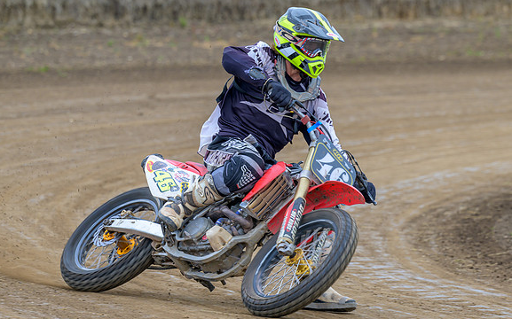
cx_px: 284
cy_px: 168
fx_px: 4059
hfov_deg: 7.2
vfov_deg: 4.5
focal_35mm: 291
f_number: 4
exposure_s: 1/500
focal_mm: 170
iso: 140
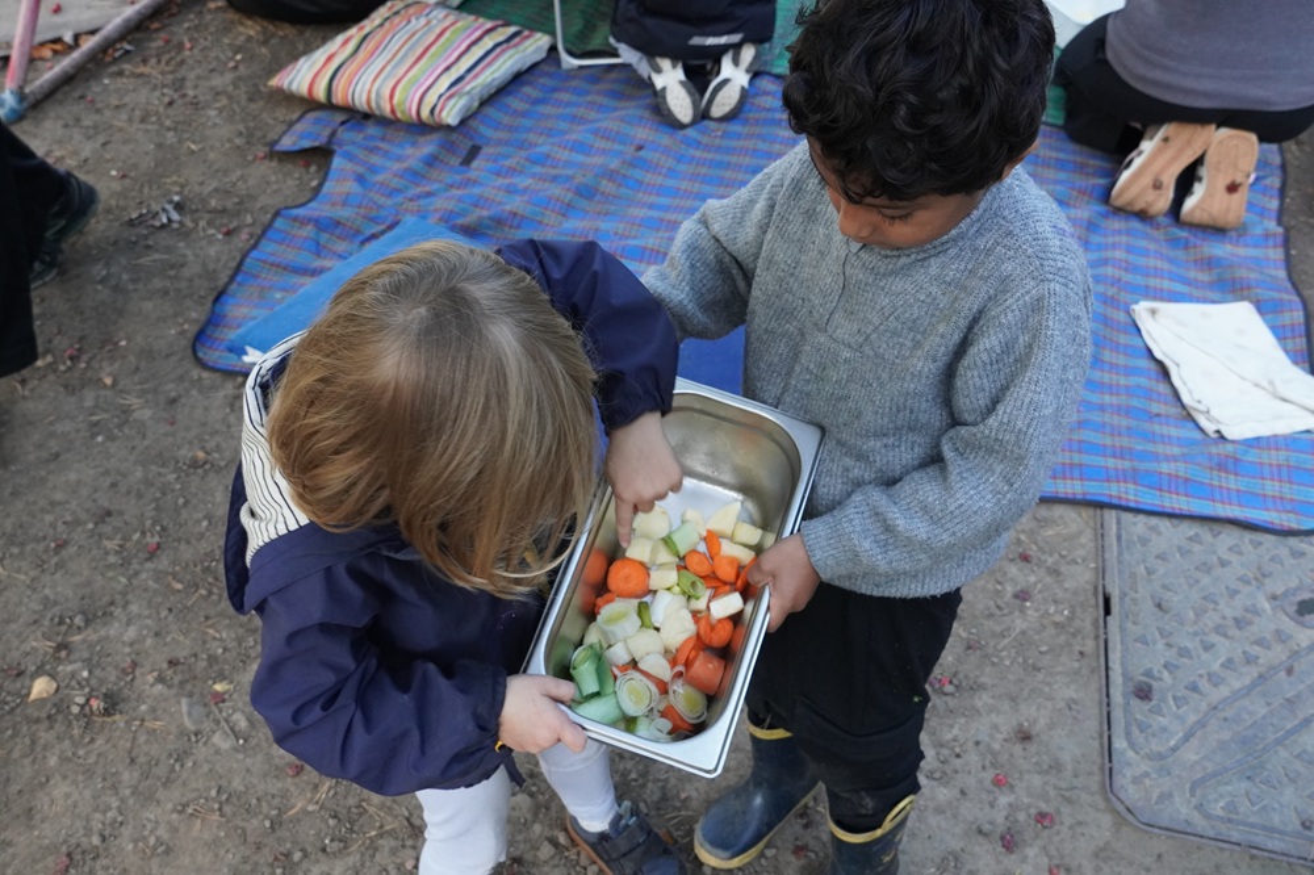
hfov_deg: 53.1
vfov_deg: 36.8
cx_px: 657
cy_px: 438
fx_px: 1313
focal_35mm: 36
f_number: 6.3
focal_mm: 24
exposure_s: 1/160
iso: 2000
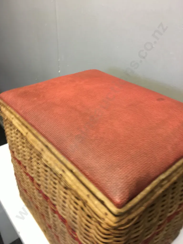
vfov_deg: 61.7
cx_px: 92
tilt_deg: -31.1
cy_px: 122
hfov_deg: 48.2
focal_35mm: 29
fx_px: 204
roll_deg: -0.4
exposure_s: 1/17
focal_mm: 4.15
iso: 40
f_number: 2.2
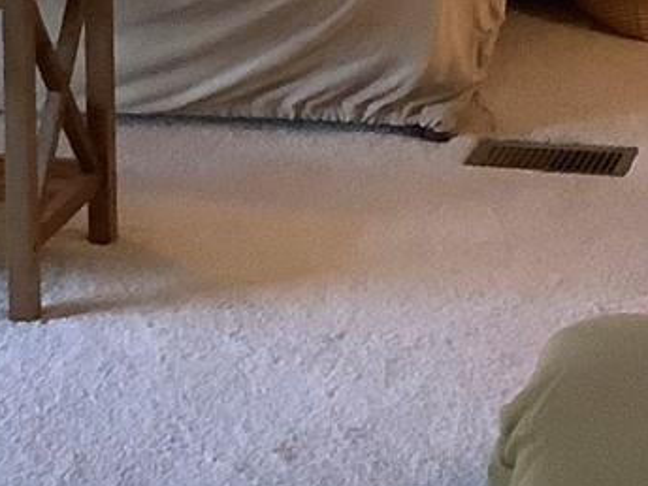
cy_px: -531
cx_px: 548
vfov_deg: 9.5
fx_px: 2696
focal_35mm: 144
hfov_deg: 13.6
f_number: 2.4
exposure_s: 1/60
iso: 320
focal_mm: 3.3
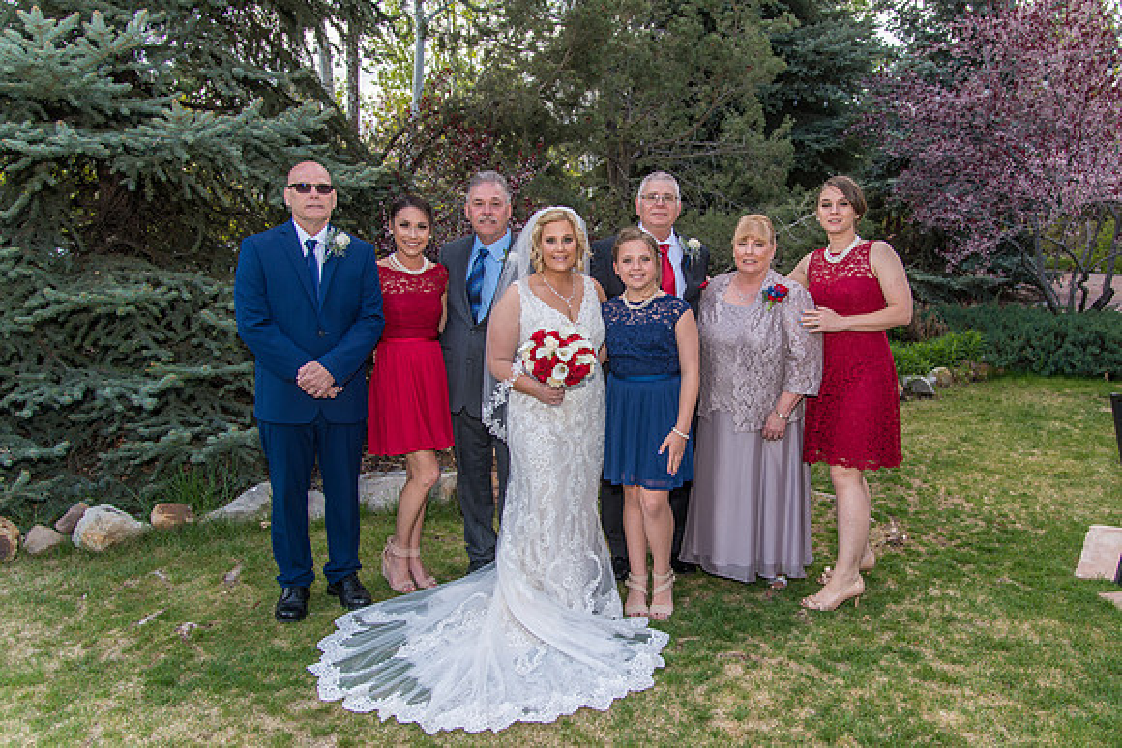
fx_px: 848
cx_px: 622
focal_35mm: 27
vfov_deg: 47.6
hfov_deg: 66.8
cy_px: 372
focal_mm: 24
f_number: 4
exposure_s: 1/250
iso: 125
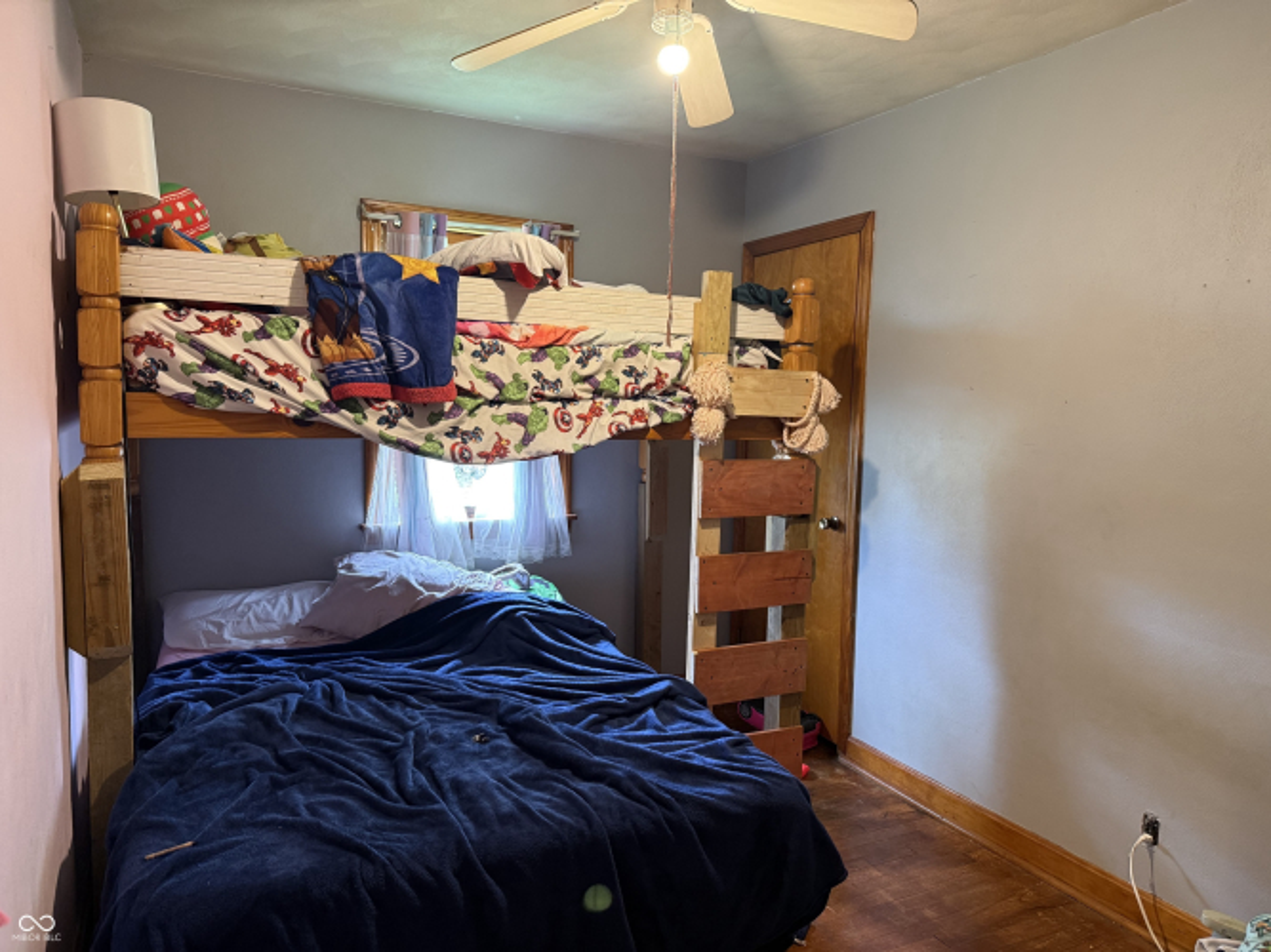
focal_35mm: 24
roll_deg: -1.8
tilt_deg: -5.9
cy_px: 476
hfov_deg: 71.6
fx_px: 881
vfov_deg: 56.8
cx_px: 636
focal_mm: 6.76
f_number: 1.78
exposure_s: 1/60
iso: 320
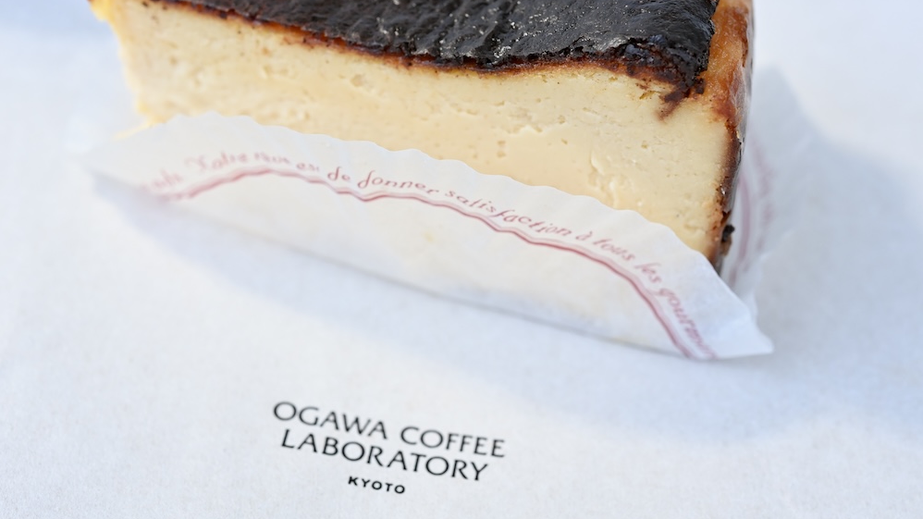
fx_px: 1542
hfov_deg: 33.3
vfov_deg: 19.1
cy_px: 224
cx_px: 462
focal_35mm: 63
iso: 1250
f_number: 8
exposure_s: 1/400
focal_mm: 60
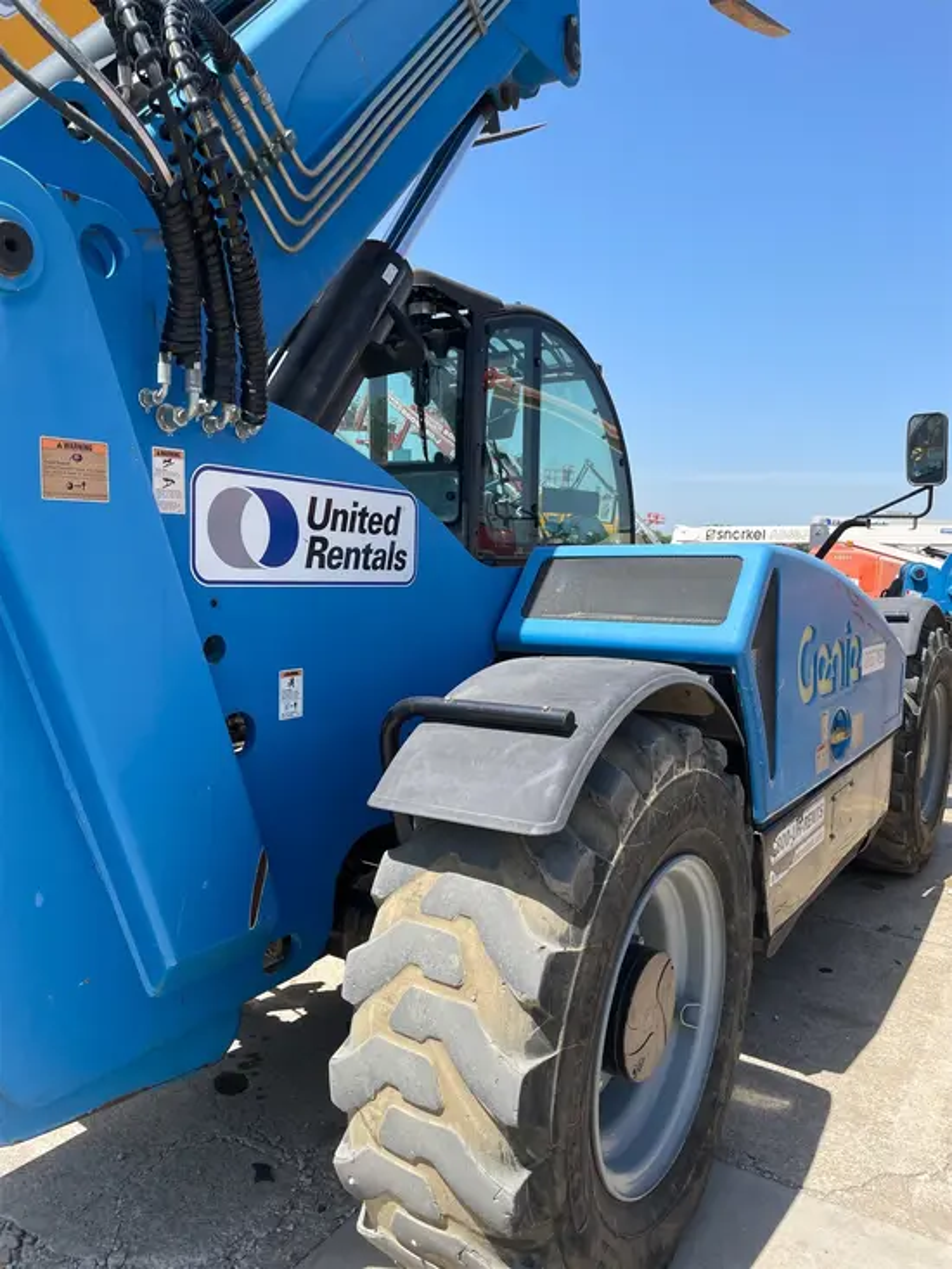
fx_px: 953
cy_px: 634
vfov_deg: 67.3
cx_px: 476
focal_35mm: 26
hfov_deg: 53.1
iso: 32
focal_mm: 4.2
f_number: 1.6
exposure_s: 1/2092
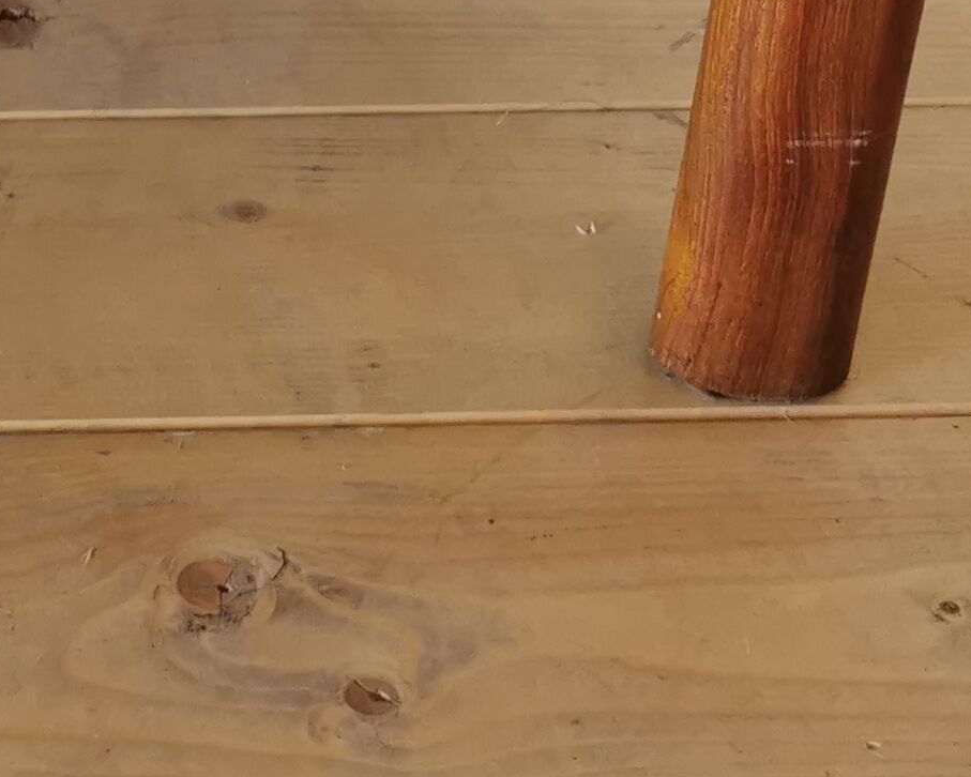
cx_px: -110
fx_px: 3047
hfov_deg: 17.5
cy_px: -652
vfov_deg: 13.1
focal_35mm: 106
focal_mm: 5.58
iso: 160
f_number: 1.8
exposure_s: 1/100
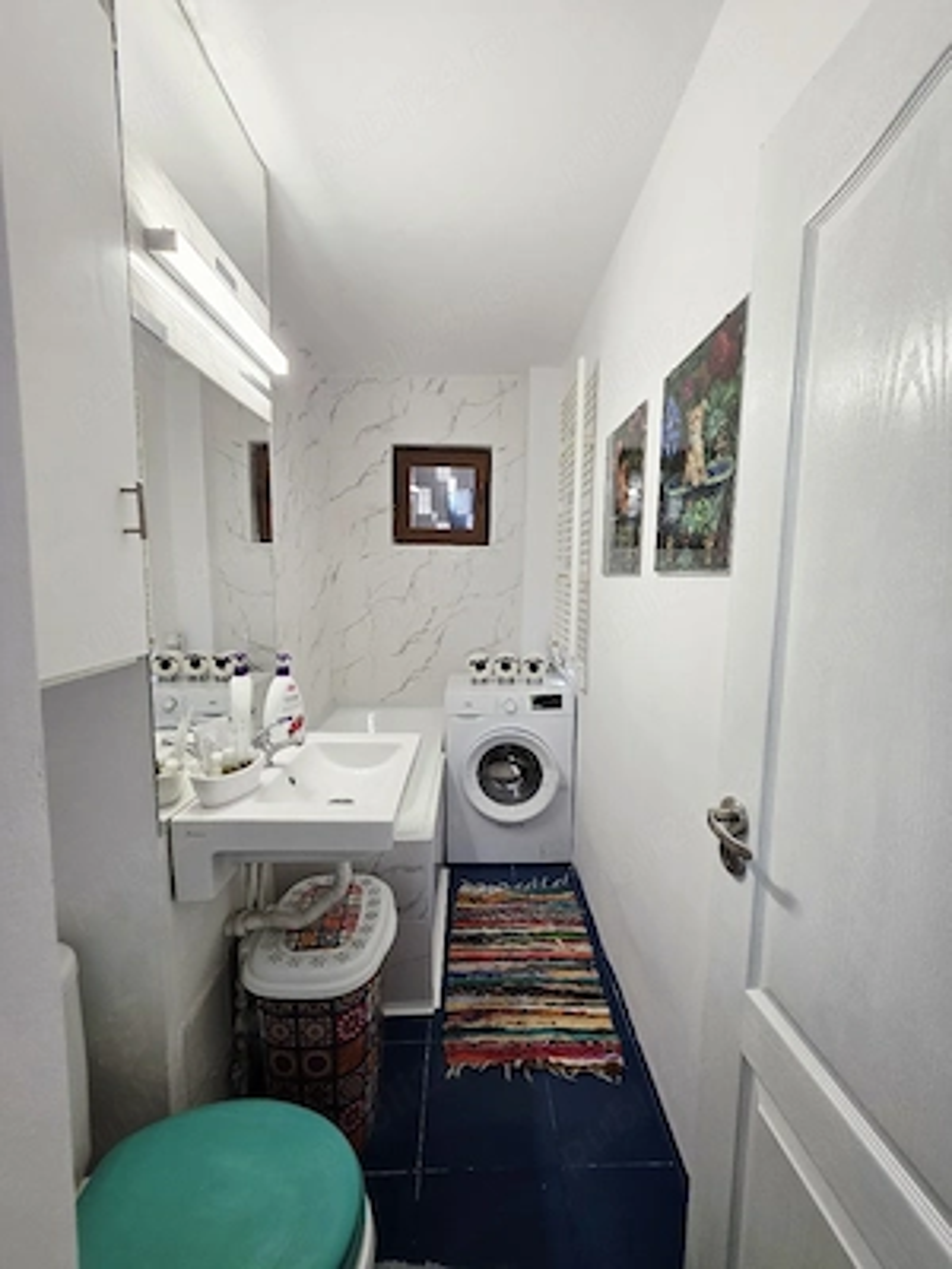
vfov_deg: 106.2
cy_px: 634
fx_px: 477
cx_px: 476
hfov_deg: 89.9
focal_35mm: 13
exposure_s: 1/101
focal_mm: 2.2
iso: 125
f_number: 1.9
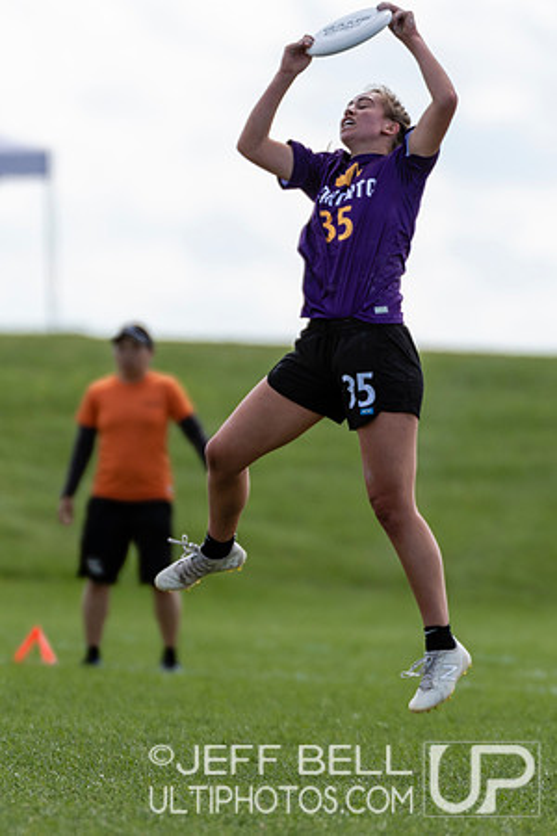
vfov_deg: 2.3
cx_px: 278
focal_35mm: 900
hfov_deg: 1.5
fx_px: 20886
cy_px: 418
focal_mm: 400
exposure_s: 1/1000
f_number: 4
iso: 100
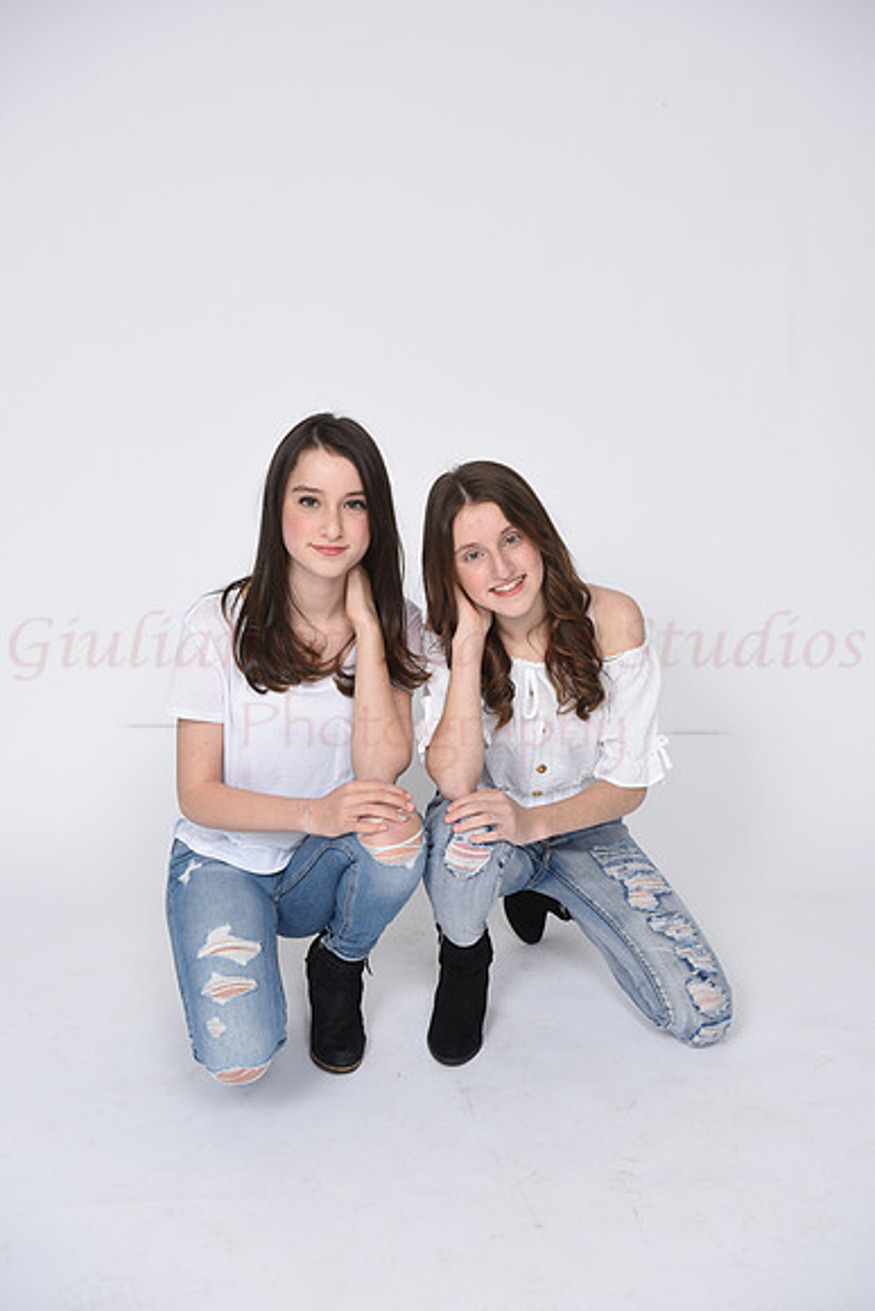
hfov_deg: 29.9
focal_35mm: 45
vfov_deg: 43.6
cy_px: 656
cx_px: 438
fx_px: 1640
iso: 160
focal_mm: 45
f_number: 8
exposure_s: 1/100
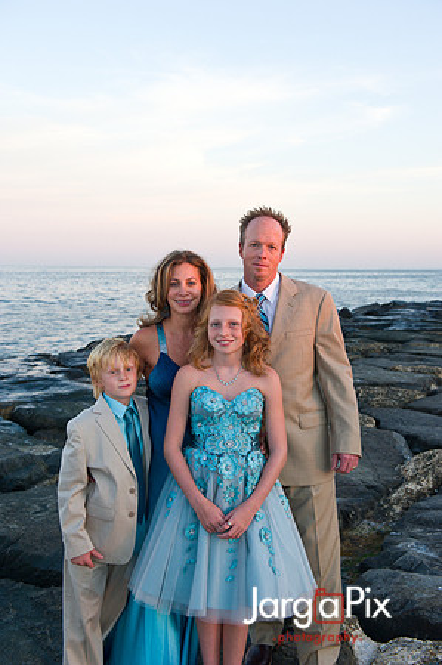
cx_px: 221
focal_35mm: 38
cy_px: 332
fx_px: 701
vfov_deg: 50.7
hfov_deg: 35.0
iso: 800
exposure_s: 1/200
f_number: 5.6
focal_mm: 38
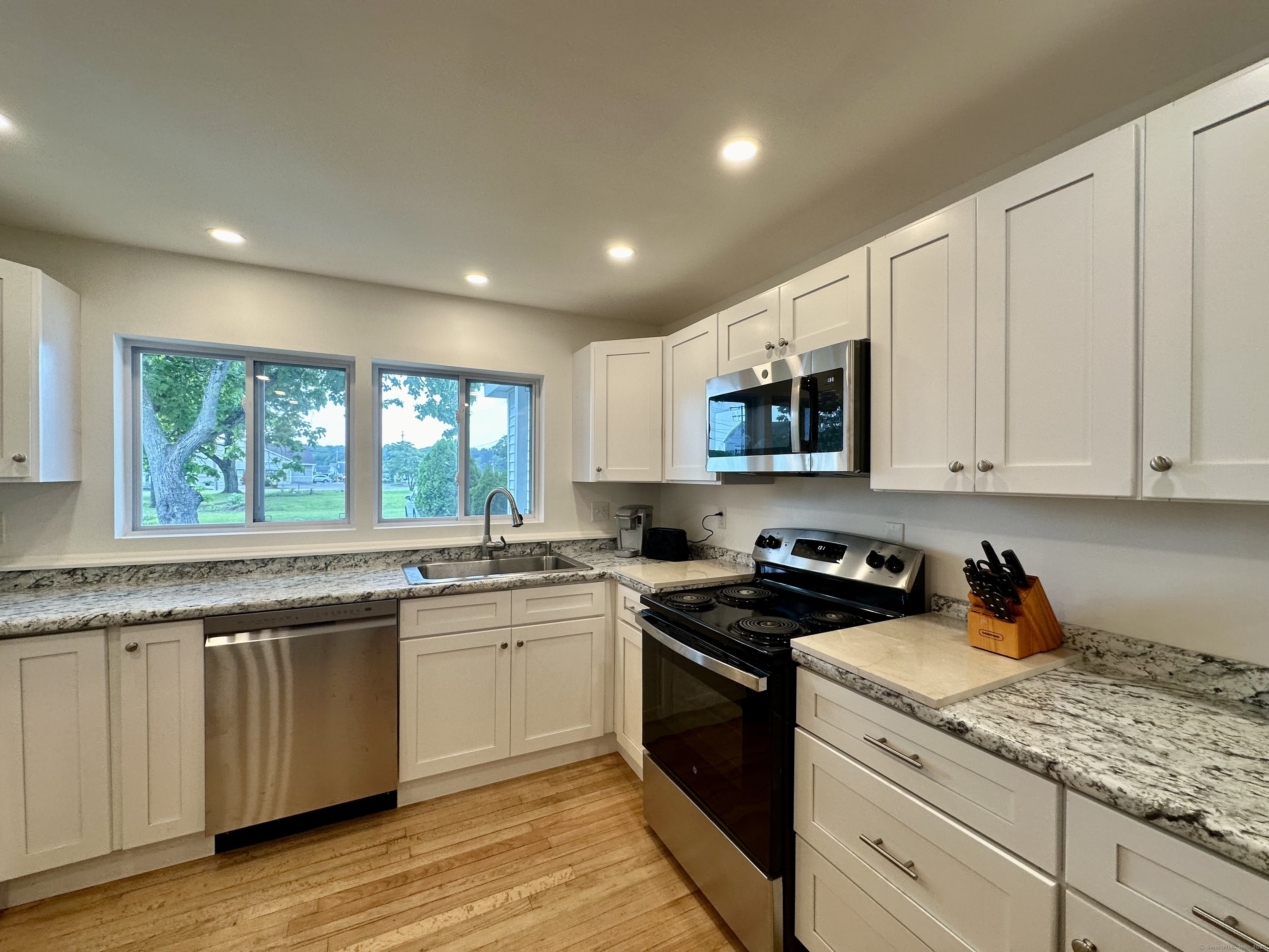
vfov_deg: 85.7
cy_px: 476
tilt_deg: +0.6
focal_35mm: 14
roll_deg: -2.2
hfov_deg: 102.1
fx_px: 513
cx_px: 634
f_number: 2.2
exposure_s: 1/120
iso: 80
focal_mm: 2.22
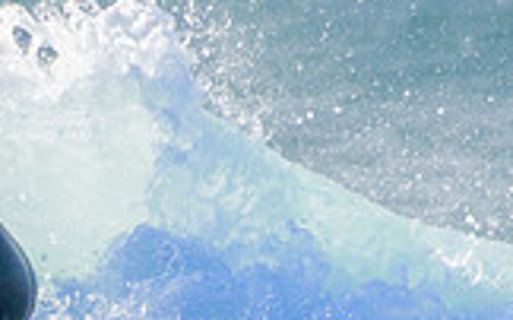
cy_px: 426
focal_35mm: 3289
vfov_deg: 0.4
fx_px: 45951
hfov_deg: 0.6
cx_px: -200
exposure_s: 1/2000
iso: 1250
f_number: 11
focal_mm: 900
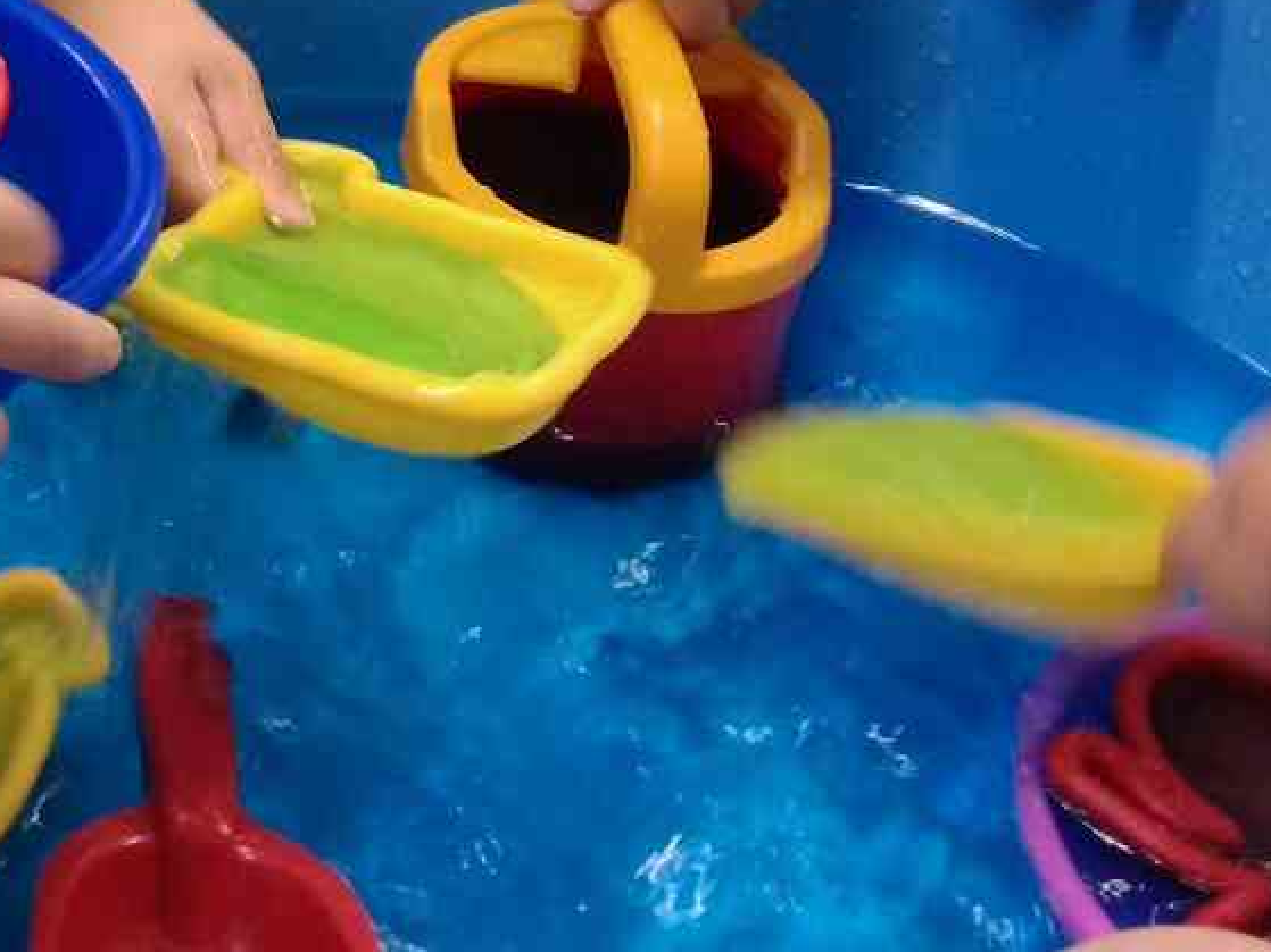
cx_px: -100
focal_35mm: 67
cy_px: -257
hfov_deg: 26.8
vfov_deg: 20.2
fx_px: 2460
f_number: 2
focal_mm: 3
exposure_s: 1/33
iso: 370
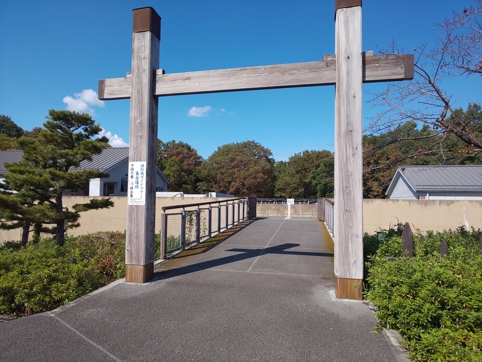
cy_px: 181
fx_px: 278
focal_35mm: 20
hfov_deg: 81.7
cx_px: 241
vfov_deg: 66.0
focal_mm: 3.45
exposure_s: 1/1091
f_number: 1.94
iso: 28
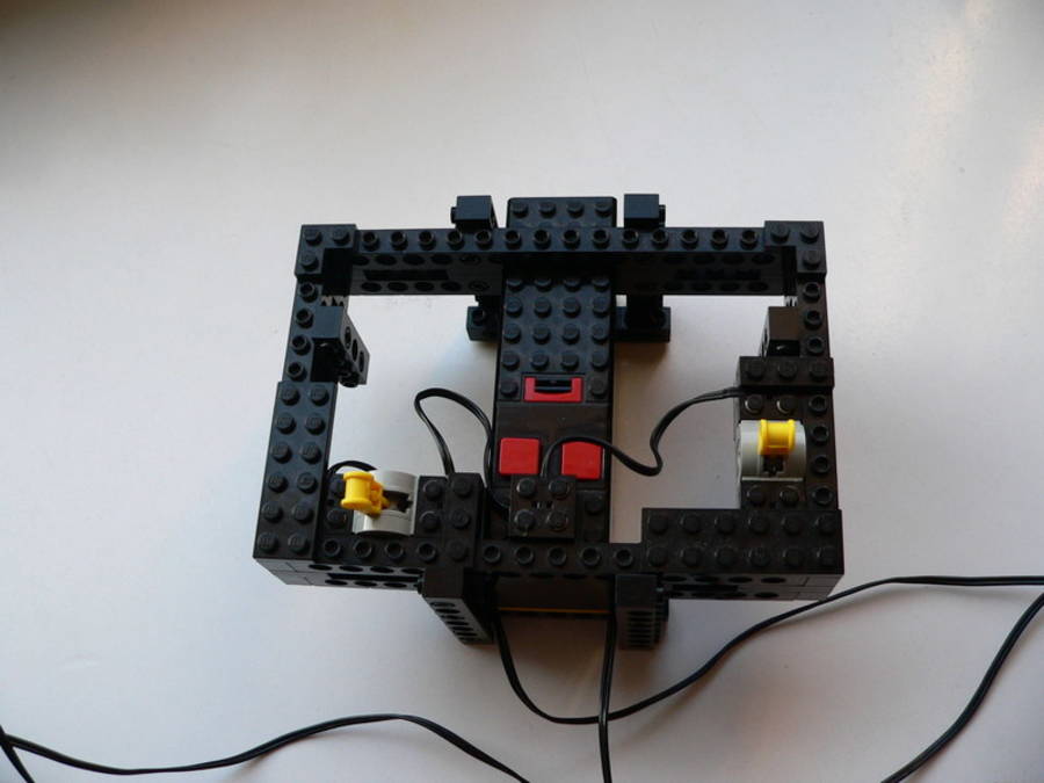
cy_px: 392
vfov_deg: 39.7
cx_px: 522
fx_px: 1086
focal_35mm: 36
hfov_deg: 51.4
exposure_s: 1/60
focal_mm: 6
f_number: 2.8
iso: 150
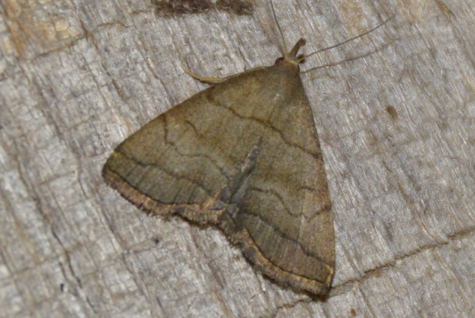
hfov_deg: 9.8
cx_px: 238
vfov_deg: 6.6
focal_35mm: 210
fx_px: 2773
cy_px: 159
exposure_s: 1/60
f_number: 5.6
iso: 320
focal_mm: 140
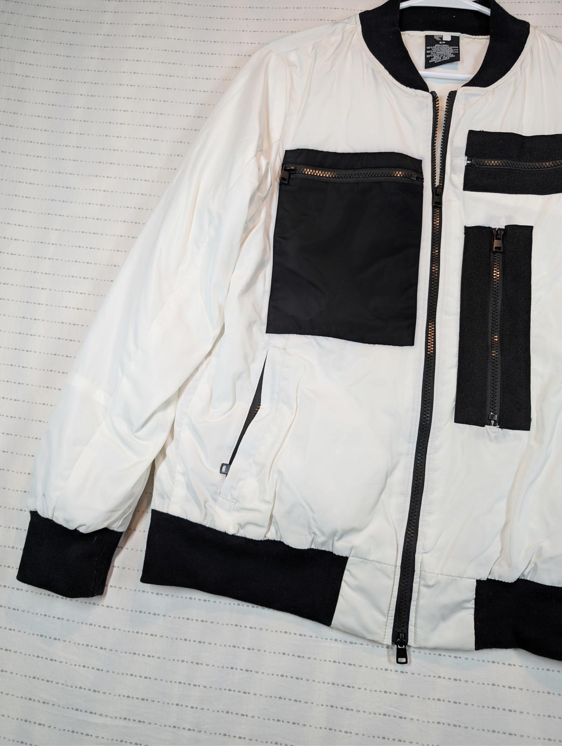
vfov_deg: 71.5
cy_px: 373
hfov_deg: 56.9
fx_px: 518
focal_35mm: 24
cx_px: 281
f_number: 1.68
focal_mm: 6.9
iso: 21
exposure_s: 1/60
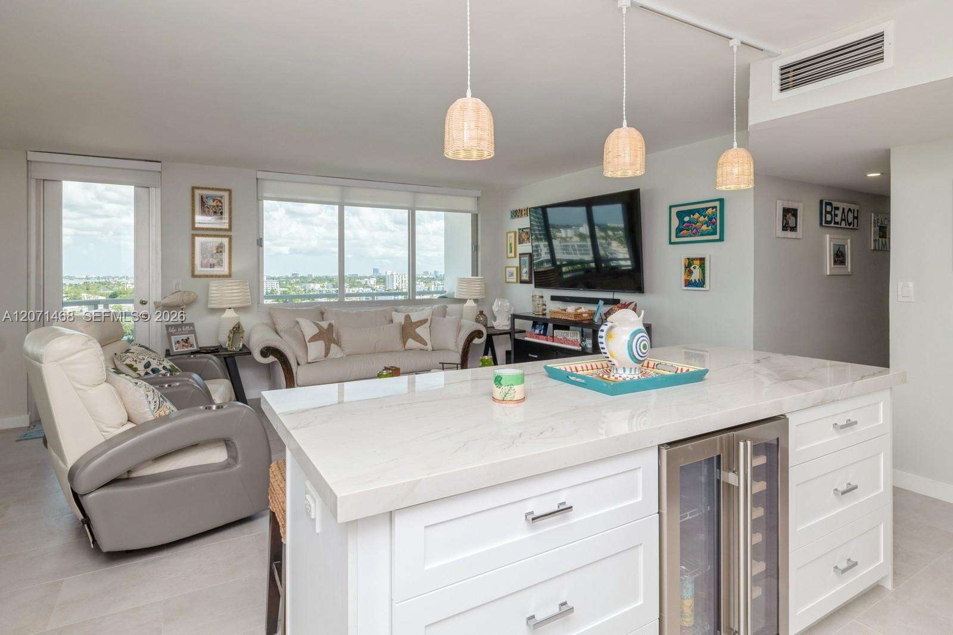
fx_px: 503
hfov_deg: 86.9
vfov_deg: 64.6
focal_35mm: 19
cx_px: 476
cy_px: 318
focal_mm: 19
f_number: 10
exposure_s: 1/125
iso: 200
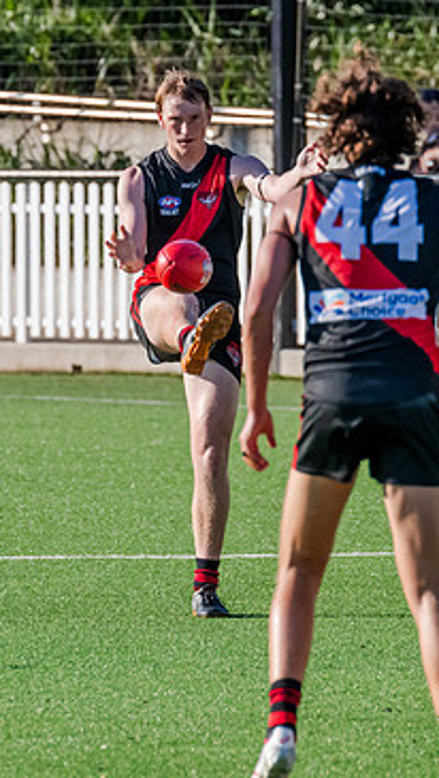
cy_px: 324
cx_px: 150
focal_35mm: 879
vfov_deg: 2.5
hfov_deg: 1.4
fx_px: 18144
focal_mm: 420
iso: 800
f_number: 9
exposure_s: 1/1600
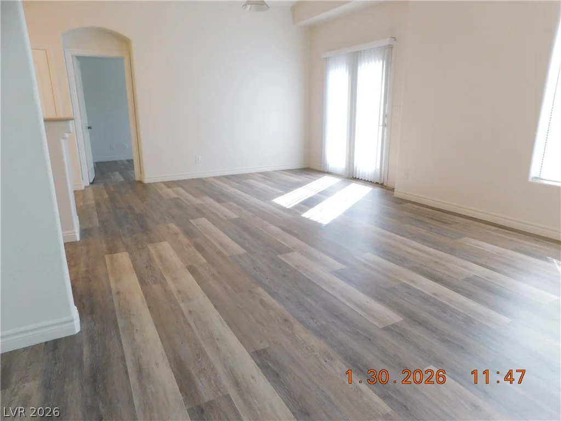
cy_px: 210
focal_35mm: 23
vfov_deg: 58.9
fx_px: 373
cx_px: 280
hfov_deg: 73.9
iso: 250
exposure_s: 1/30
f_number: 3
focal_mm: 4
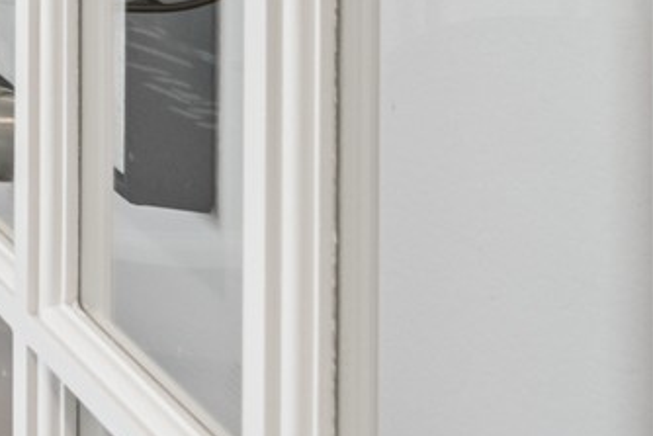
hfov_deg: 11.5
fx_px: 1778
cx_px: -1308
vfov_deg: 12.1
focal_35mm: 98
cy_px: -488
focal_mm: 16
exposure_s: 1/2
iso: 160
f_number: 9
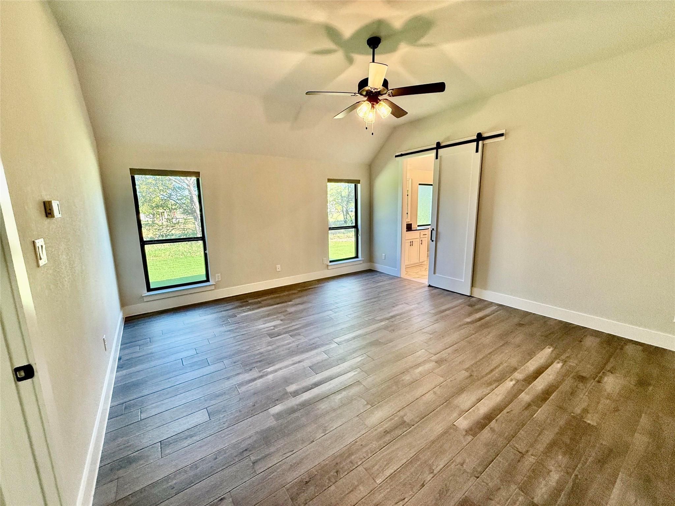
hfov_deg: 102.1
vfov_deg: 85.7
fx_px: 273
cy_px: 253
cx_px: 338
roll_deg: +0.8
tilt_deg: -9.6
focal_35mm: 14
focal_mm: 2.22
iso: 250
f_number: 2.2
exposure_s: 1/120
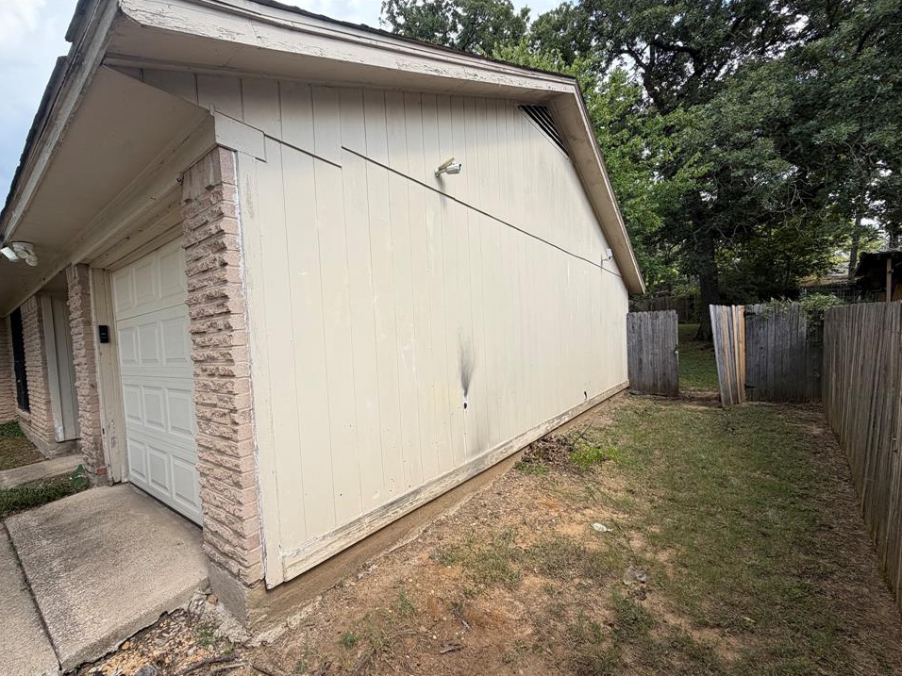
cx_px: 426
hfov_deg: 98.1
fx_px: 391
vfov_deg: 81.7
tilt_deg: -2.6
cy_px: 358
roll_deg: +3.7
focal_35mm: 15
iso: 40
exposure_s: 1/638
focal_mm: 2.22
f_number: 2.2
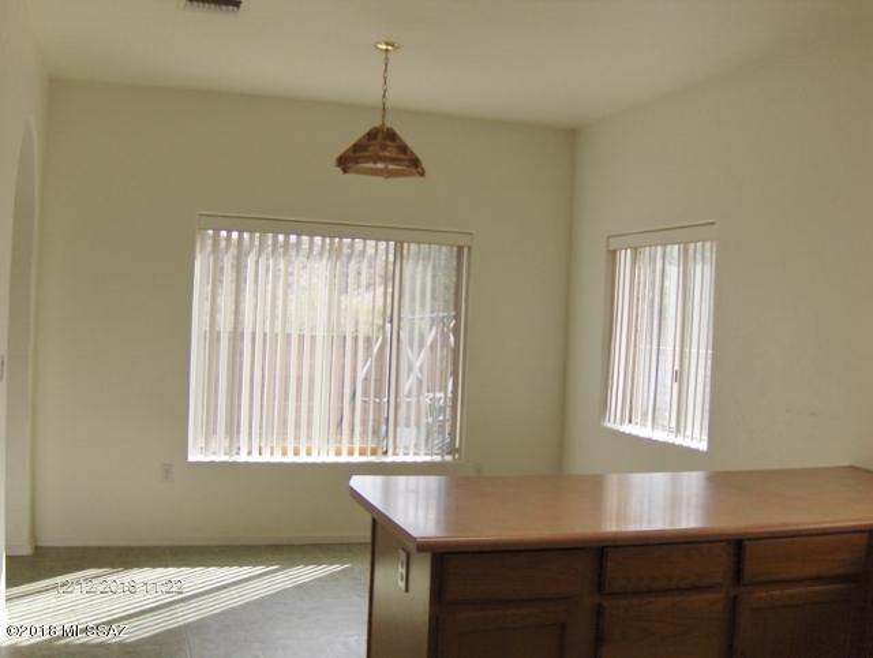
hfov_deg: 52.6
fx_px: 884
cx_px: 436
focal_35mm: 35
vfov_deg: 40.8
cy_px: 329
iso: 100
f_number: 3.5
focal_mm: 7.5
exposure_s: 1/376
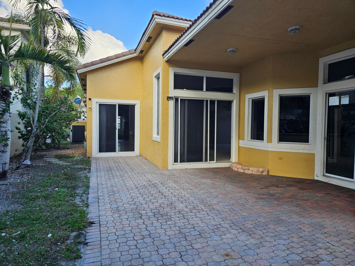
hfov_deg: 73.9
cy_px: 133
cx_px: 178
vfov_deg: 58.9
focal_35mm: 23
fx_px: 236
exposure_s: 1/234
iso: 25
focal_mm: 5.4
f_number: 1.8
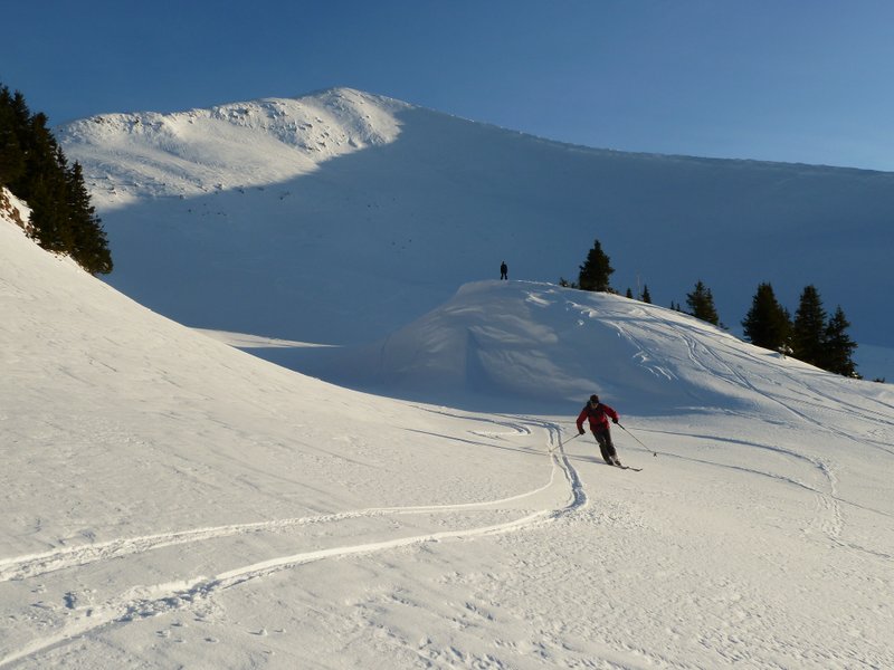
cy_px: 335
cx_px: 447
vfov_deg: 38.7
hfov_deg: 50.1
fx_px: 956
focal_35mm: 37
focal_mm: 6.1
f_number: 4.5
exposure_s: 1/500
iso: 80
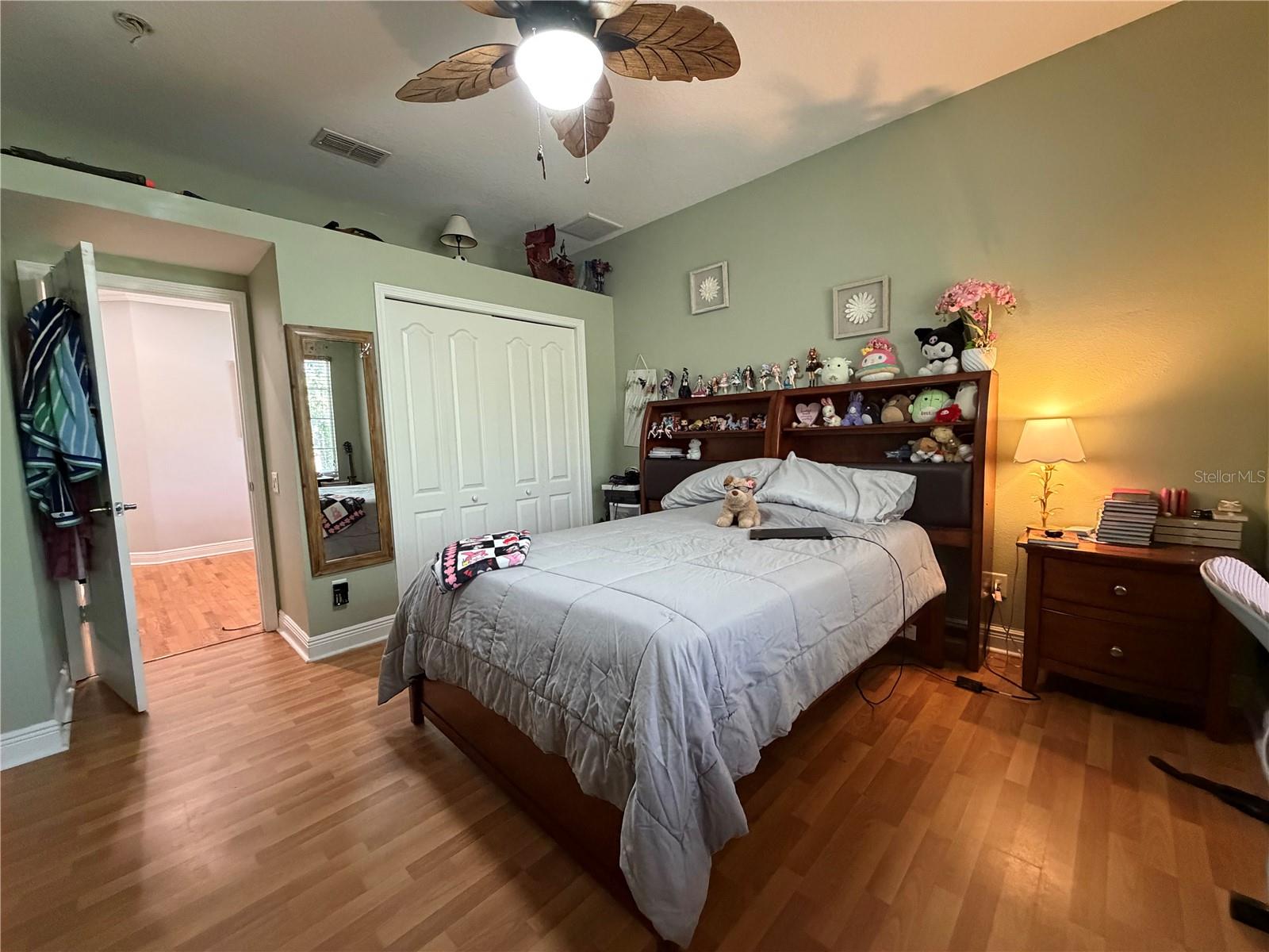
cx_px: 634
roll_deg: +2.2
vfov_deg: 85.7
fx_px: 513
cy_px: 476
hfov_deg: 102.1
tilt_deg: -5.1
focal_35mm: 14
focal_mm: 2.22
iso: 640
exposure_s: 1/60
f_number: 2.2
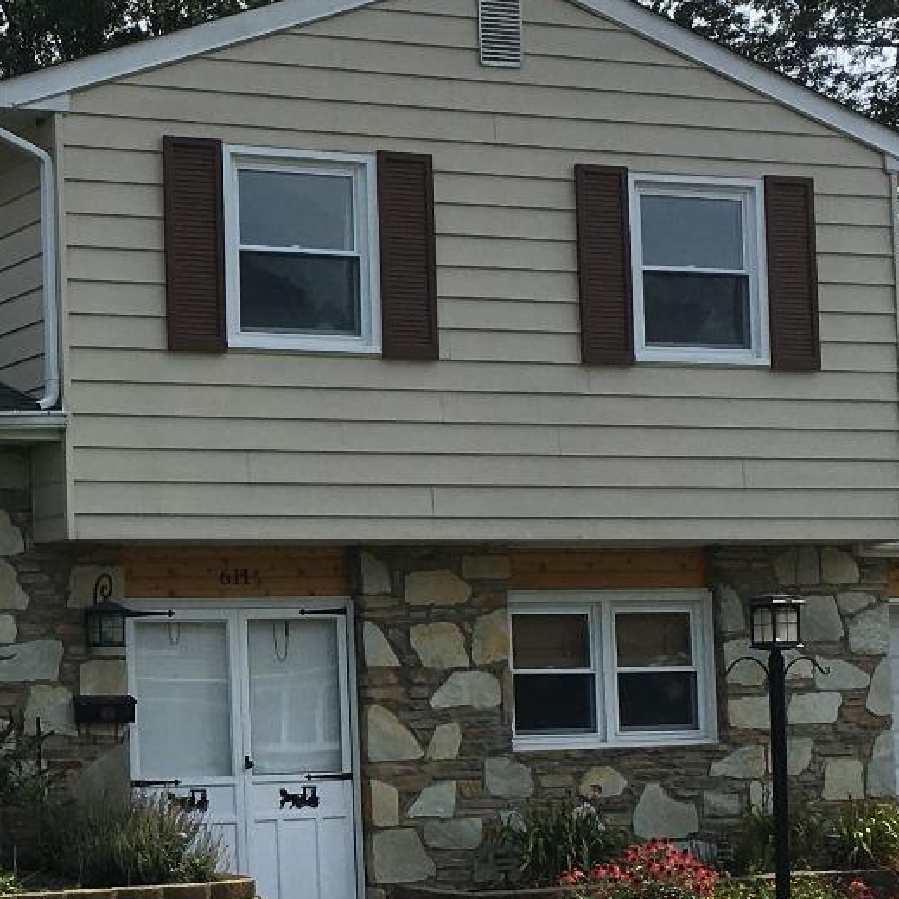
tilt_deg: +3.1
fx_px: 2086
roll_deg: +1.4
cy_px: 728
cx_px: 105
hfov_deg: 23.7
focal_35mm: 71
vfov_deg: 23.9
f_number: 2.2
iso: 25
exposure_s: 1/1709
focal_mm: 4.15
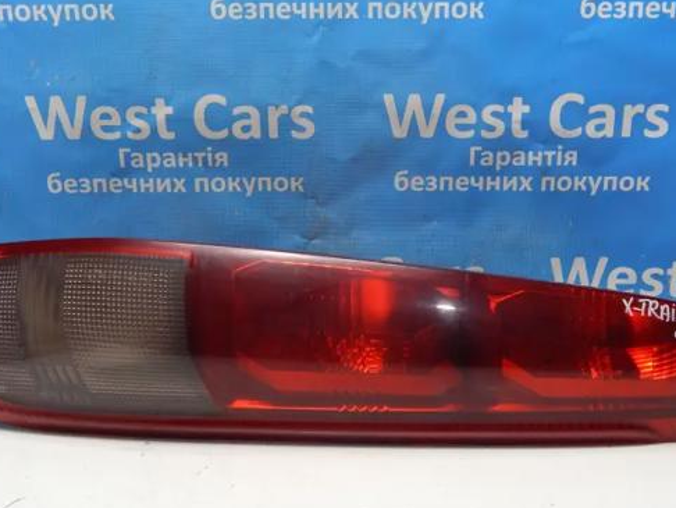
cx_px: 359
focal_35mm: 50
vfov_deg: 29.1
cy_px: 237
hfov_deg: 38.2
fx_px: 977
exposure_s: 1/30
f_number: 3.4
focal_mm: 6.8
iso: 250
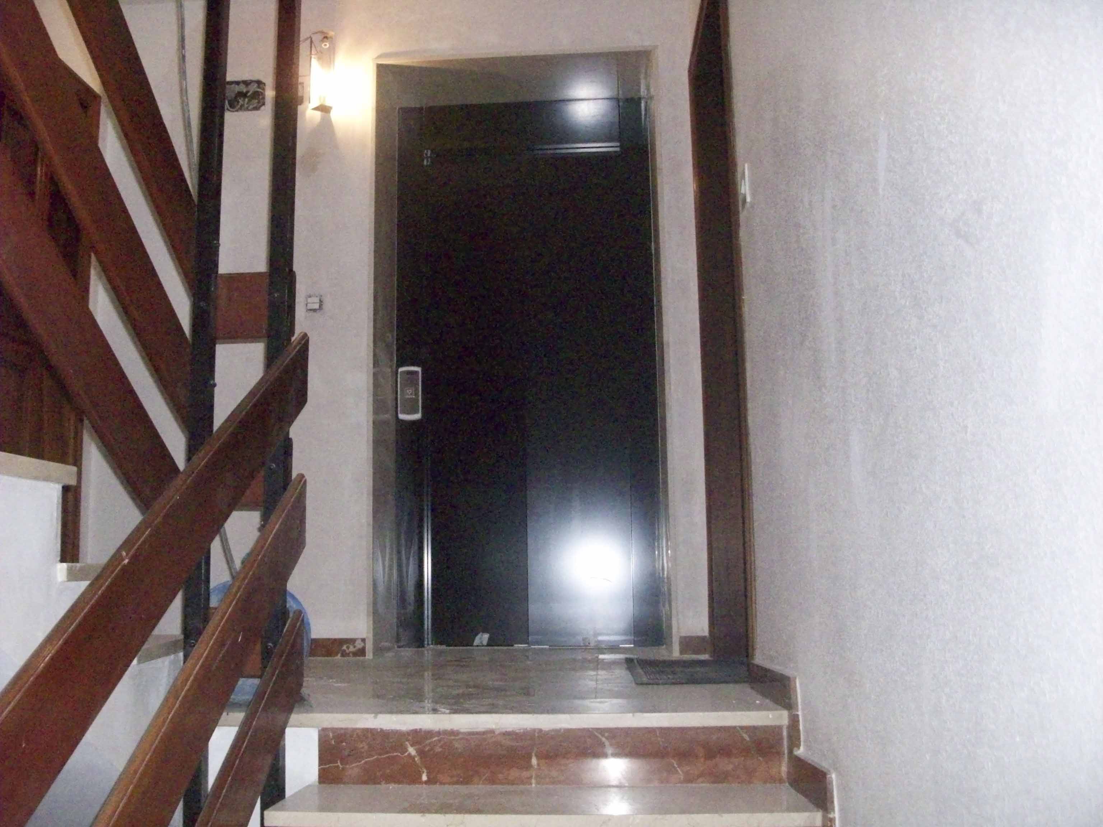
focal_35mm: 34
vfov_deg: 41.8
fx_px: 1083
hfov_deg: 54.0
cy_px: 414
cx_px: 552
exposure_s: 1/125
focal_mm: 5.7
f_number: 2.8
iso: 800
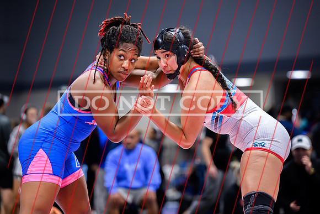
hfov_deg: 13.2
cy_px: 98
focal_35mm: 155
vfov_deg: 8.8
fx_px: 1380
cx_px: 161
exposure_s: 1/800
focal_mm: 135
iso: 4000
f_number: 2.8
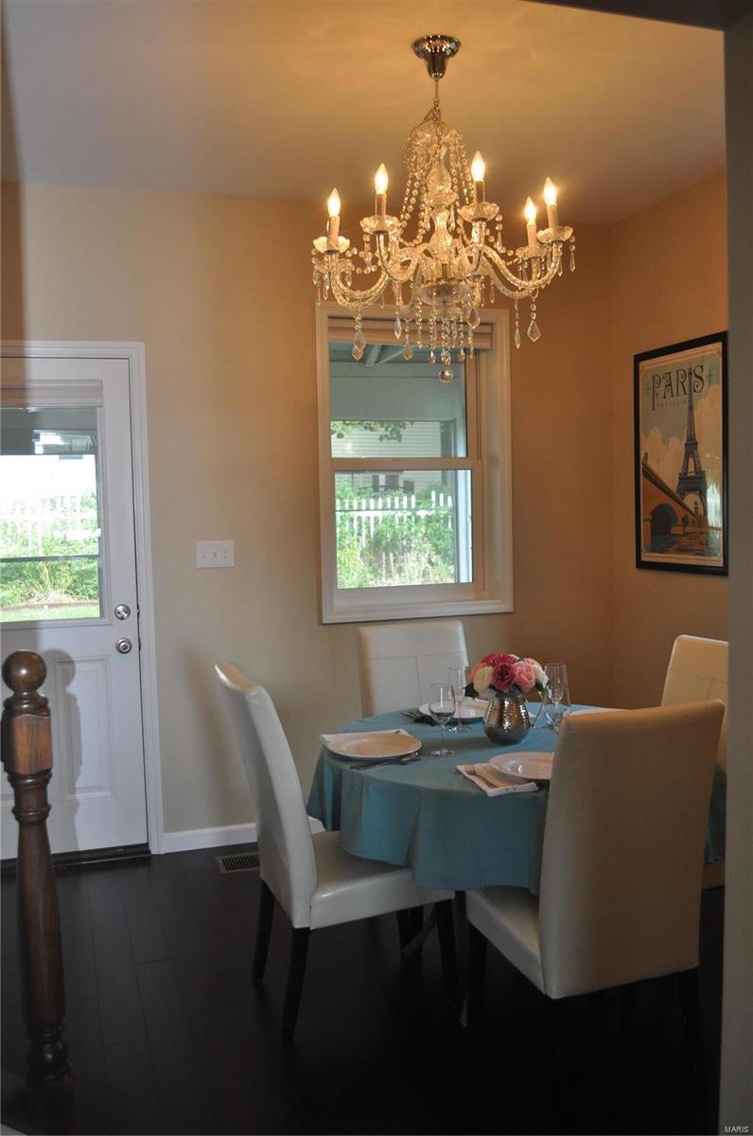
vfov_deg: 57.3
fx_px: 1039
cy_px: 568
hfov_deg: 39.8
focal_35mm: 33
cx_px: 376
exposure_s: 1/125
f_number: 3.8
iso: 500
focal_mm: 22
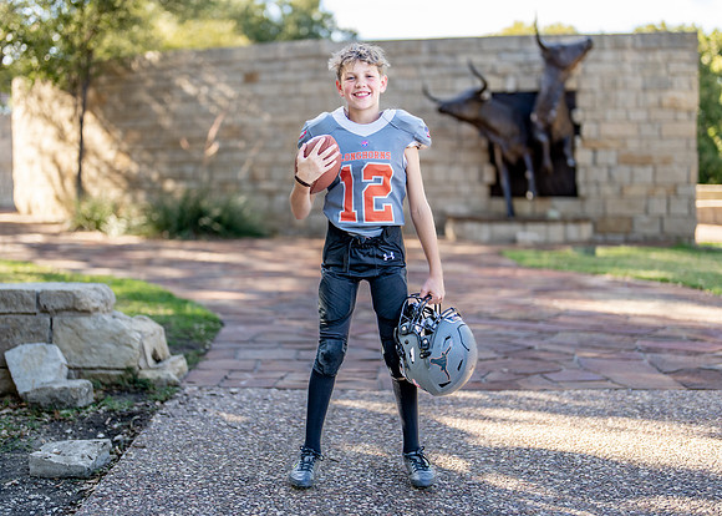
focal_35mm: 57
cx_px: 357
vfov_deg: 24.7
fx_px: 1176
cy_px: 258
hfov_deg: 34.1
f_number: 1.2
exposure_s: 1/1000
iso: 100
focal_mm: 50
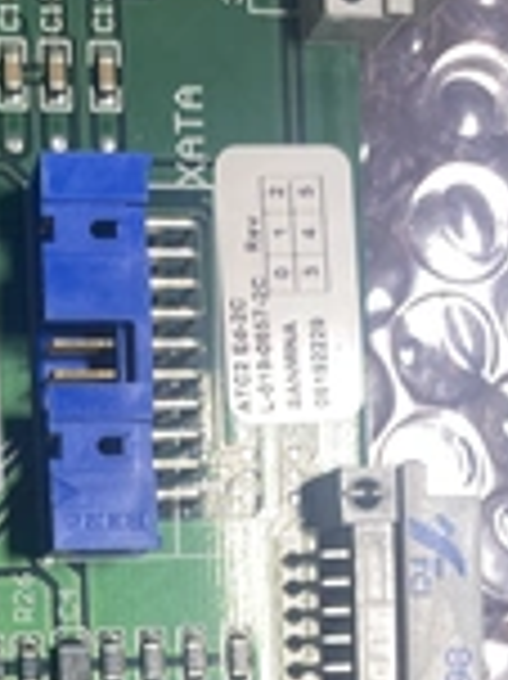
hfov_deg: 21.0
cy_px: 694
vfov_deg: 26.5
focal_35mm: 69
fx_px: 1352
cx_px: 99
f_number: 1.8
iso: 32
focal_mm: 4.25
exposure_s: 1/120
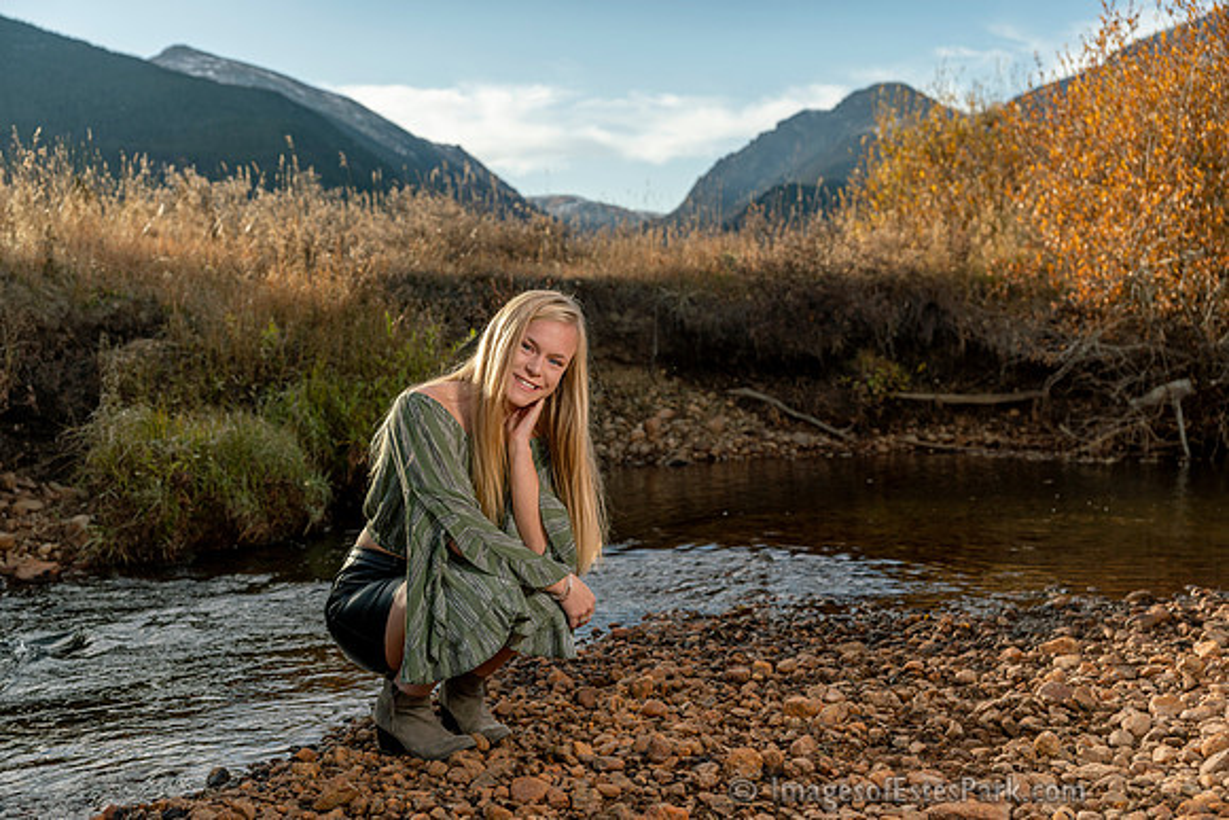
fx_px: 1537
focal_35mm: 45
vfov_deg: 29.9
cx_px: 614
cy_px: 410
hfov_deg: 43.6
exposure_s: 1/640
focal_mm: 45
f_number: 4.5
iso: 100
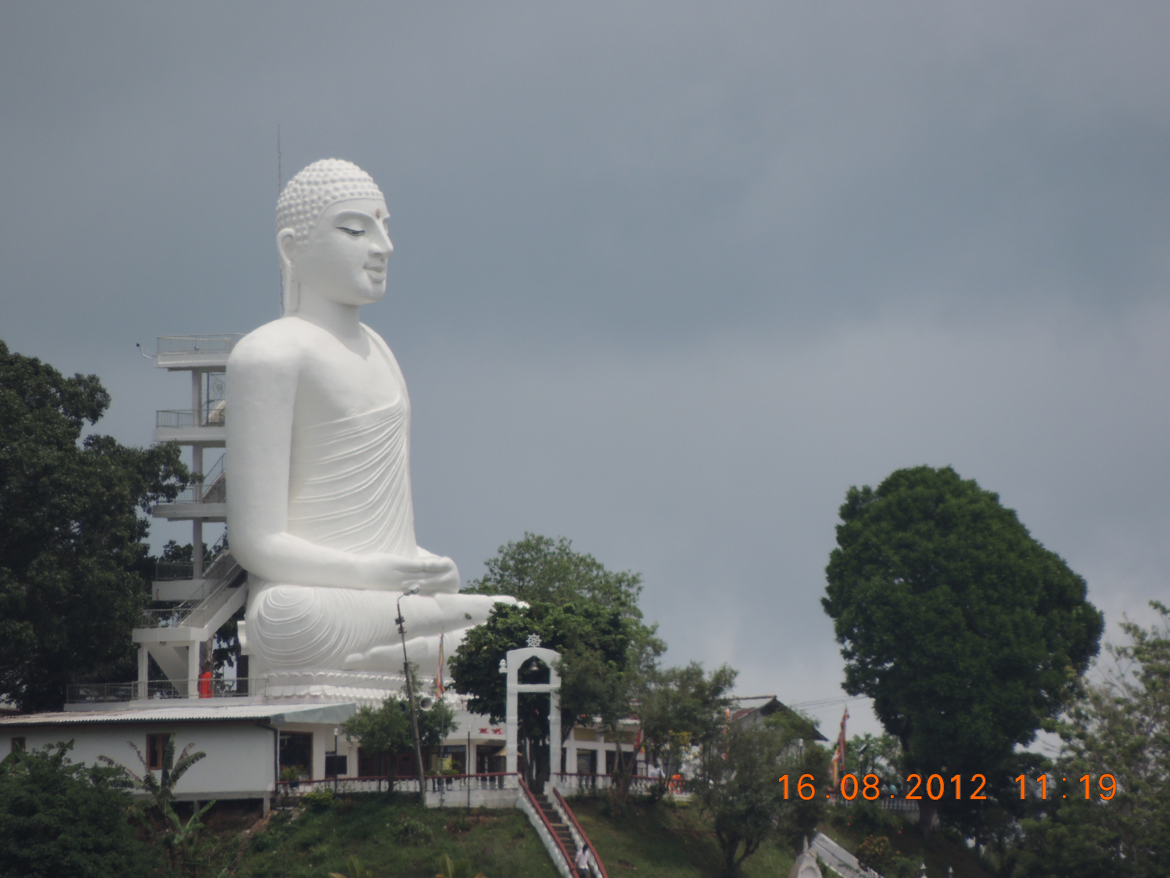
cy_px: 439
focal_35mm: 1000
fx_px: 33799
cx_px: 585
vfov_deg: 1.5
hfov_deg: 2.0
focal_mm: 180
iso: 140
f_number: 5.9
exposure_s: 1/1000
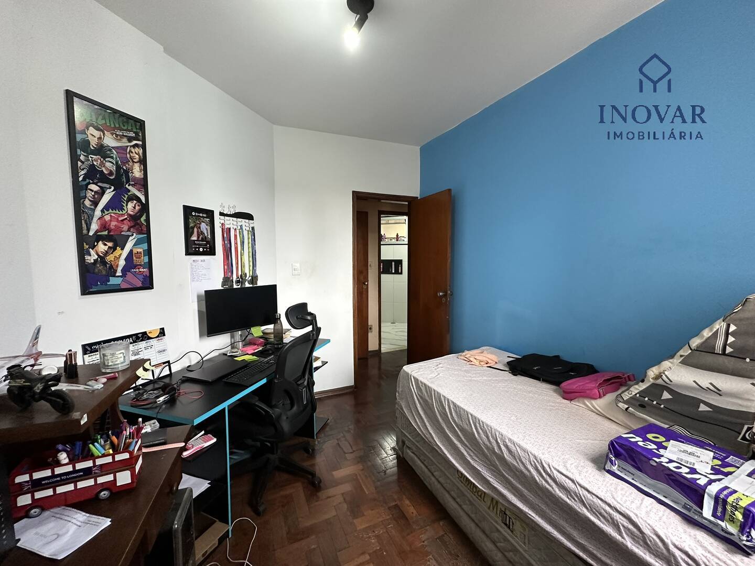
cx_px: 378
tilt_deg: -5.2
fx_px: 305
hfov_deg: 102.1
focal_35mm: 14
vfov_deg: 85.7
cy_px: 283
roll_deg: +0.2
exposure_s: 1/120
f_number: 2.2
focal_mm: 2.22
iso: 320
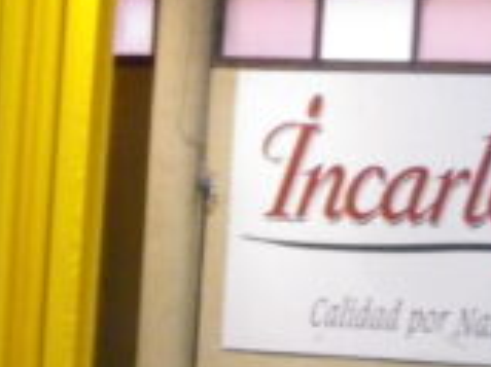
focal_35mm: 349
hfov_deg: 5.6
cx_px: -259
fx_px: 4947
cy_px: 635
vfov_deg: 4.2
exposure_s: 1/25
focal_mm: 16.4
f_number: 5
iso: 640
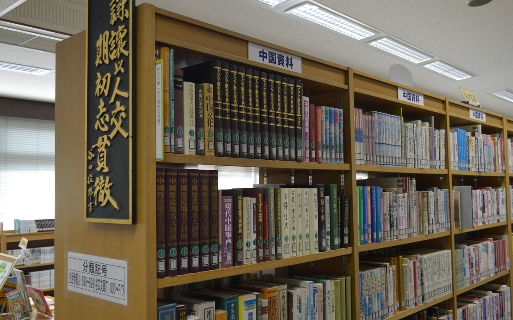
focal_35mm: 34
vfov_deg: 37.3
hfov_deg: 56.7
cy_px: 155
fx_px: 475
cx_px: 259
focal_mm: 22
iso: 400
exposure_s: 1/60
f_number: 4
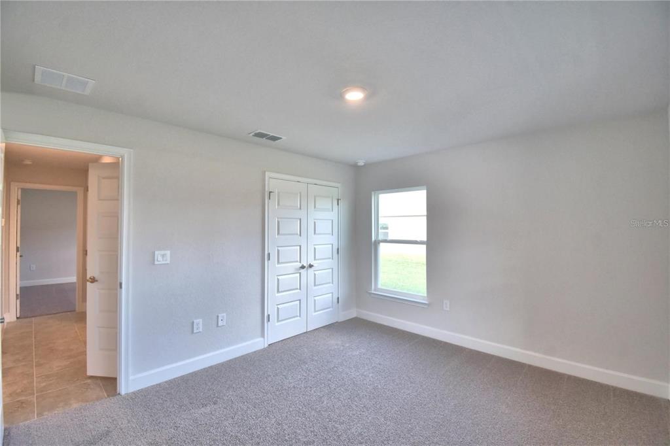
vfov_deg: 77.3
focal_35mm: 15
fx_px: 279
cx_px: 335
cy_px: 223
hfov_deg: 100.4
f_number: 4.5
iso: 400
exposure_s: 1/100
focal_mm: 10
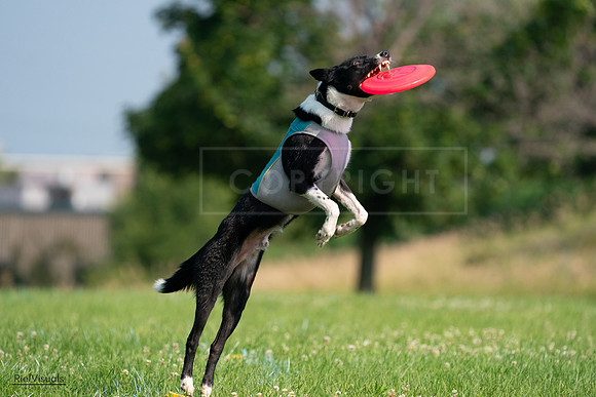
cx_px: 298
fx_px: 6574
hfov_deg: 5.2
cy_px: 198
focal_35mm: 397
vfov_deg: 3.5
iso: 1250
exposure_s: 1/4000
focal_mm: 397
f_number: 6.3
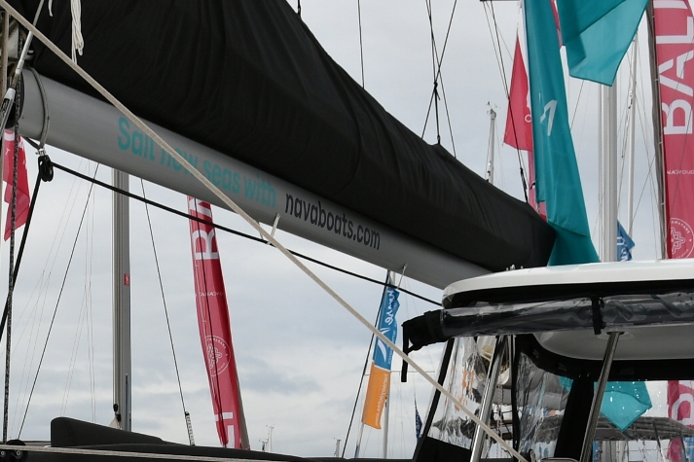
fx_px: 1677
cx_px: 82
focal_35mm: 87
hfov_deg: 22.9
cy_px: 609
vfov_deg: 15.0
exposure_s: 1/250
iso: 100
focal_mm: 18
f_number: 10
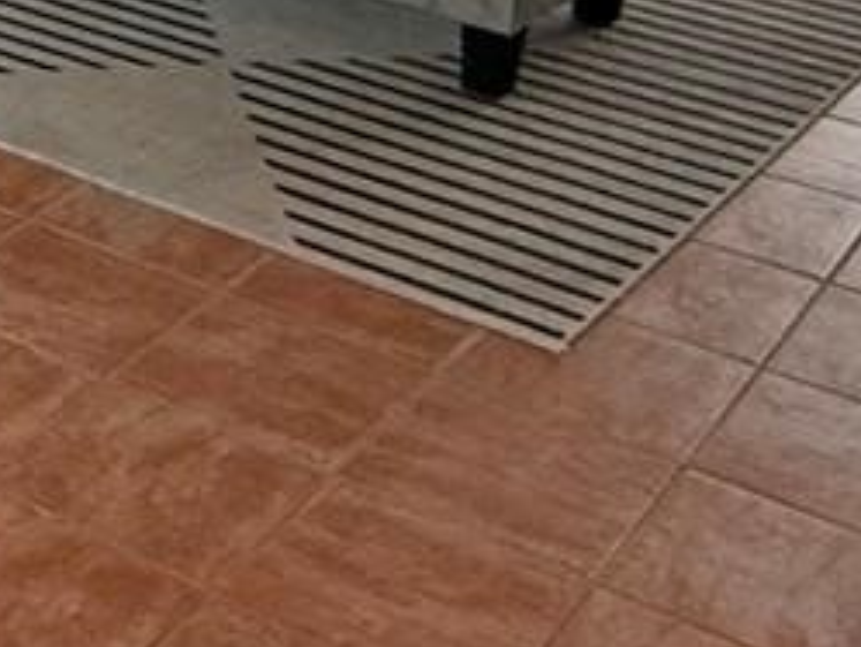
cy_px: -311
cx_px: -325
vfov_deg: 15.2
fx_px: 2240
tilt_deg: -12.3
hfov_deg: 19.6
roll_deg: -1.2
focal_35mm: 90
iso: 500
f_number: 2.2
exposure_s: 1/60
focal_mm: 2.22
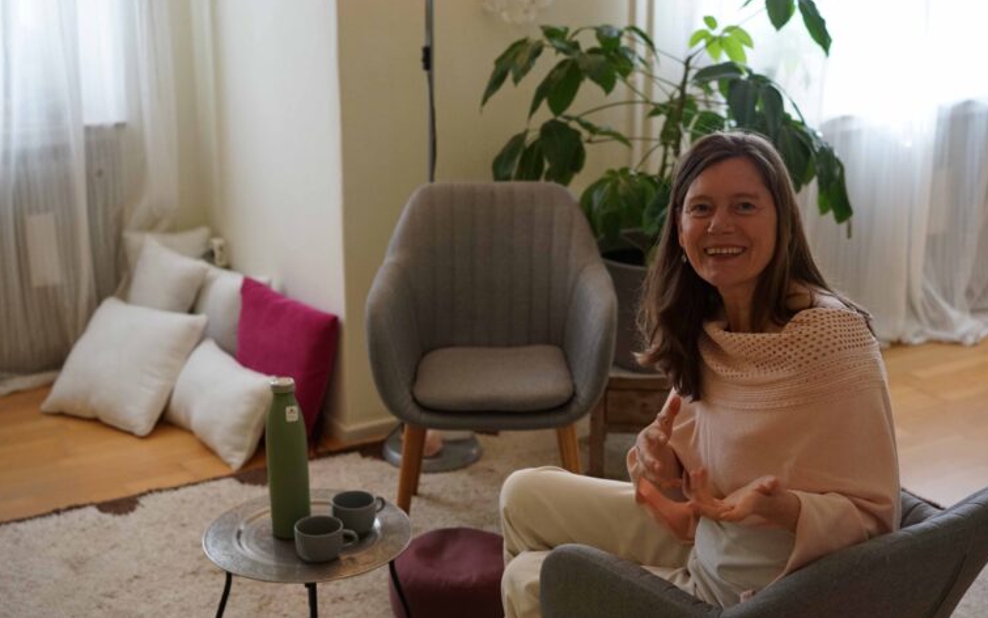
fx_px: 1535
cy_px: 330
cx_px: 493
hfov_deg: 35.7
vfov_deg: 22.7
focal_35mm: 57
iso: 1250
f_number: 4
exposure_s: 1/160
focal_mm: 55
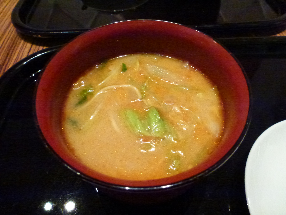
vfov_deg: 56.8
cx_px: 143
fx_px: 198
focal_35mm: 24
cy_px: 108
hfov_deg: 71.6
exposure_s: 1/100
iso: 1600
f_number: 3.3
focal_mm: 4.3
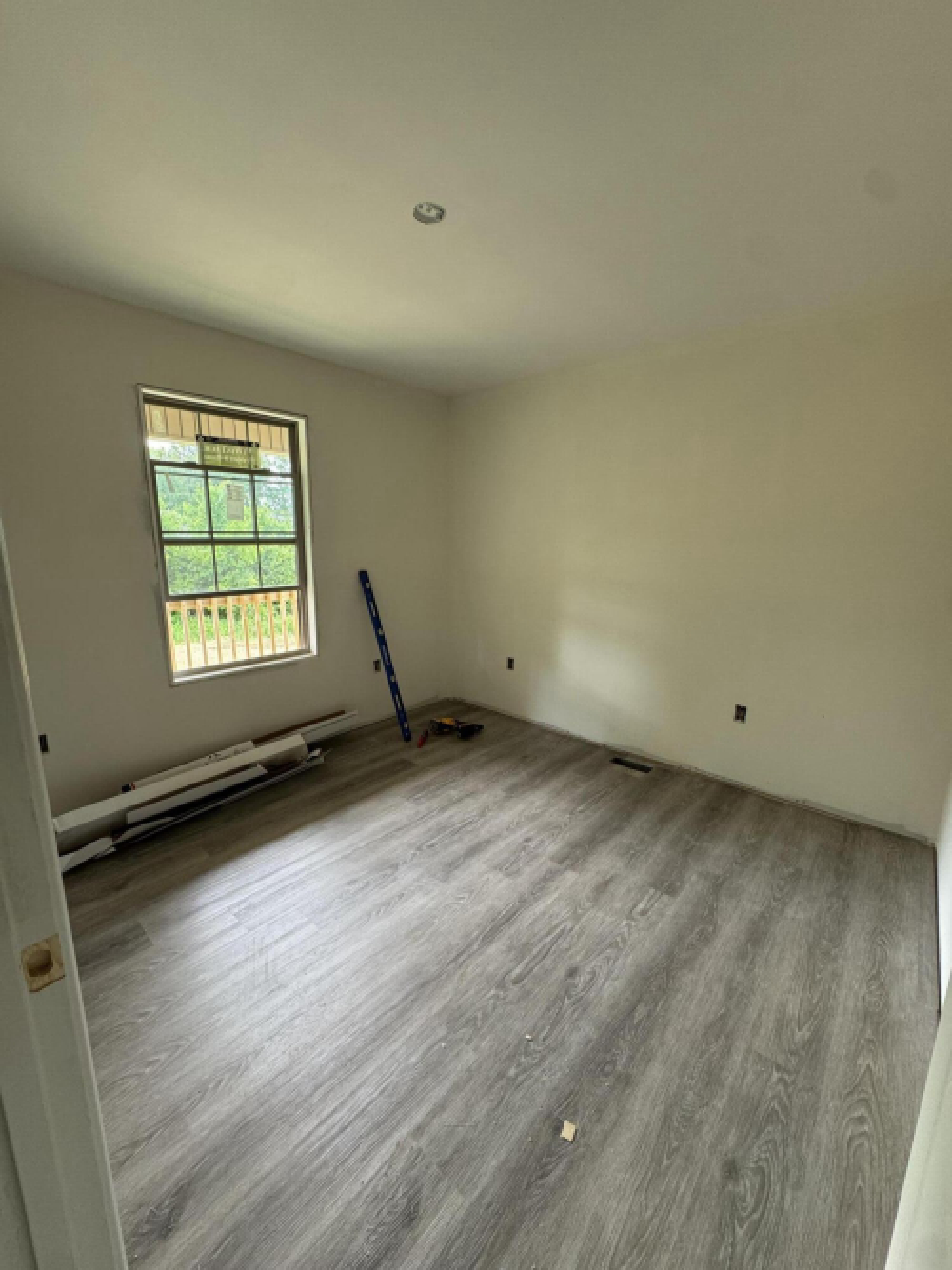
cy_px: 635
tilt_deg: -11.3
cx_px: 476
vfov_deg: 102.1
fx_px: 514
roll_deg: +0.2
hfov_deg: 85.7
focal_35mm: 14
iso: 200
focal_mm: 2.22
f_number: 2.2
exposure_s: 1/99
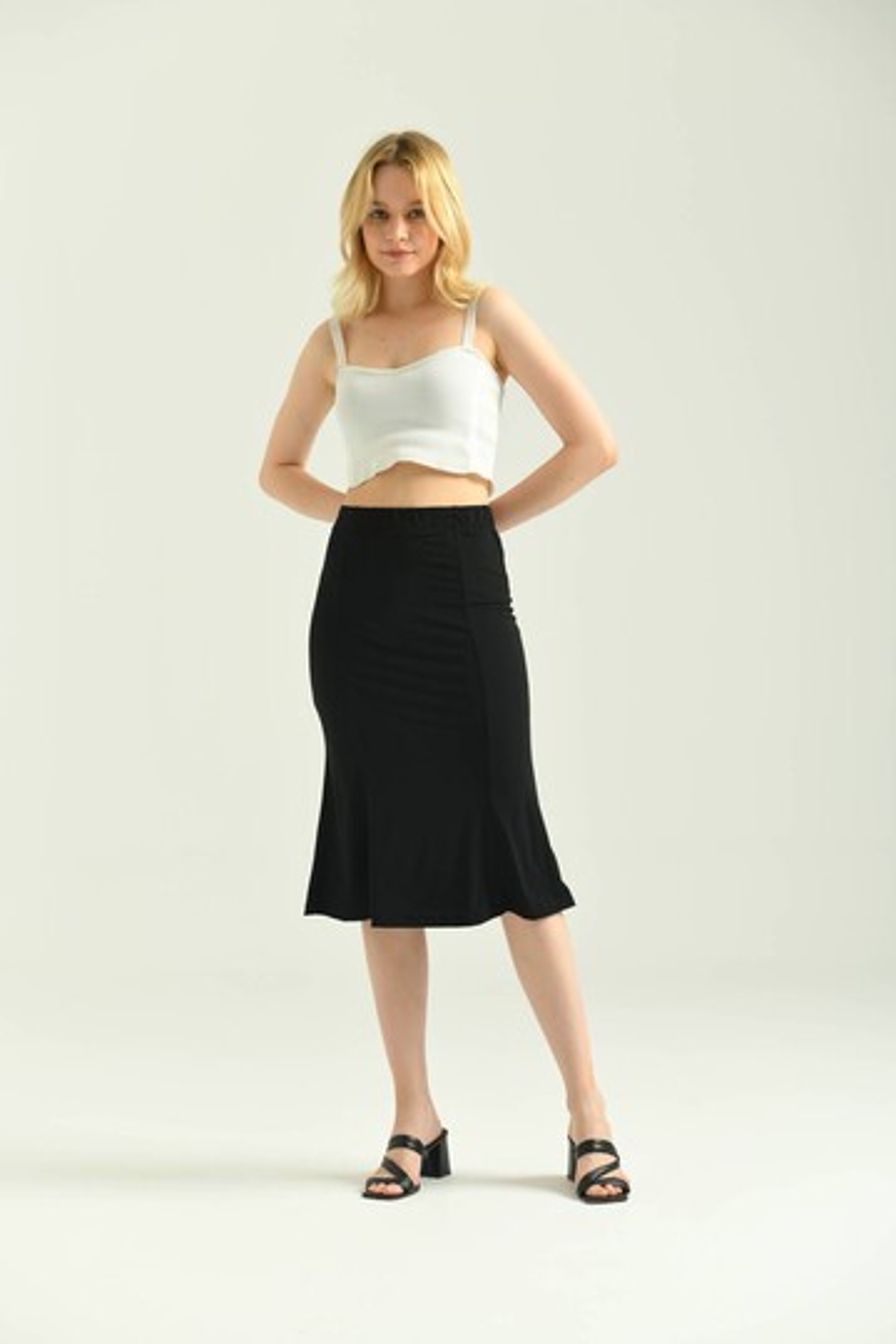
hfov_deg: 19.5
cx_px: 448
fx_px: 2613
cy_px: 672
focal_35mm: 70
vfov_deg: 28.8
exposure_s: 1/160
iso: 125
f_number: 5.6
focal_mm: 70
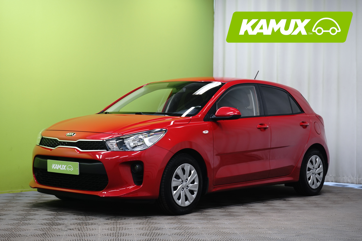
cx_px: 181
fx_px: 704
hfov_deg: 28.8
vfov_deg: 19.5
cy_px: 120
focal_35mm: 70
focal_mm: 70
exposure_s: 1/6
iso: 500
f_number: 8
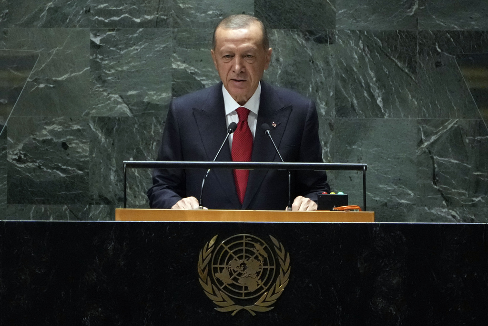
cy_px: 163
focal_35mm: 600
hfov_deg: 3.4
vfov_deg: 2.3
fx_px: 8134
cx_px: 244
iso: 6400
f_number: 5.6
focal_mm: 400
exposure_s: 1/250
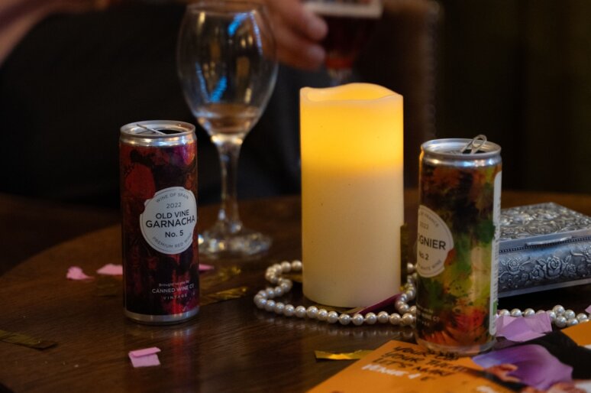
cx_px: 296
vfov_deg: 18.1
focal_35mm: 75
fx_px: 1230
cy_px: 196
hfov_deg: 27.0
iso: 3200
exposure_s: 1/80
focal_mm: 75
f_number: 2.8
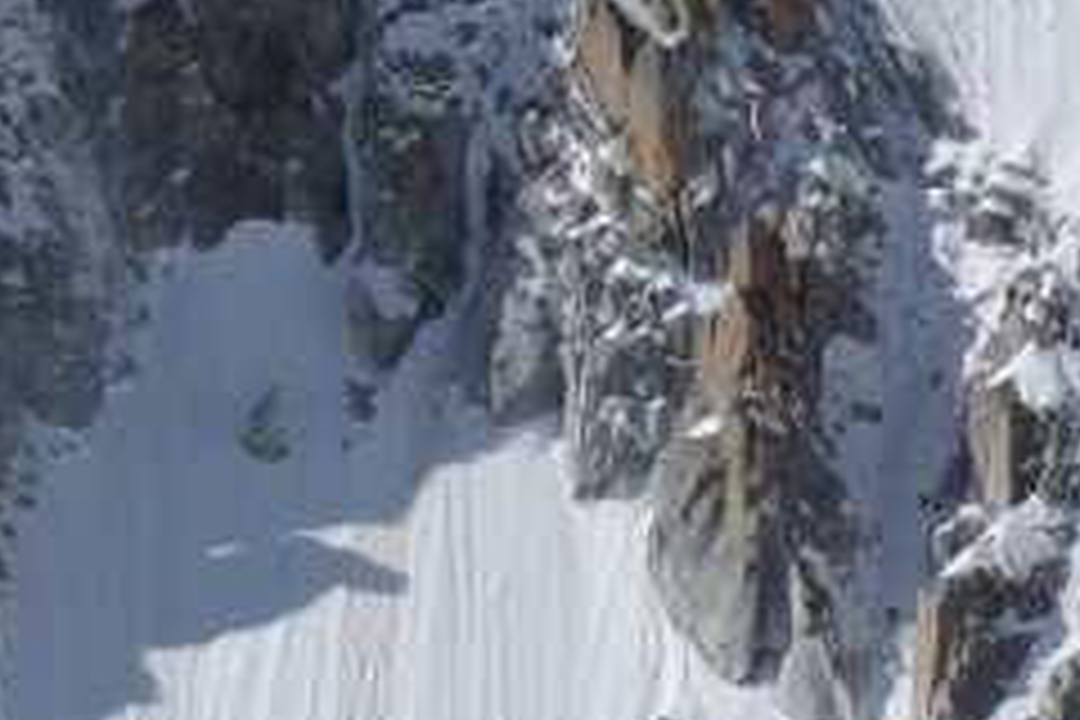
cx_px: 666
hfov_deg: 10.0
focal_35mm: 205
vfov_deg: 6.7
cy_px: 860
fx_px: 6150
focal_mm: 15.1
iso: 125
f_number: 7.1
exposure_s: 1/800
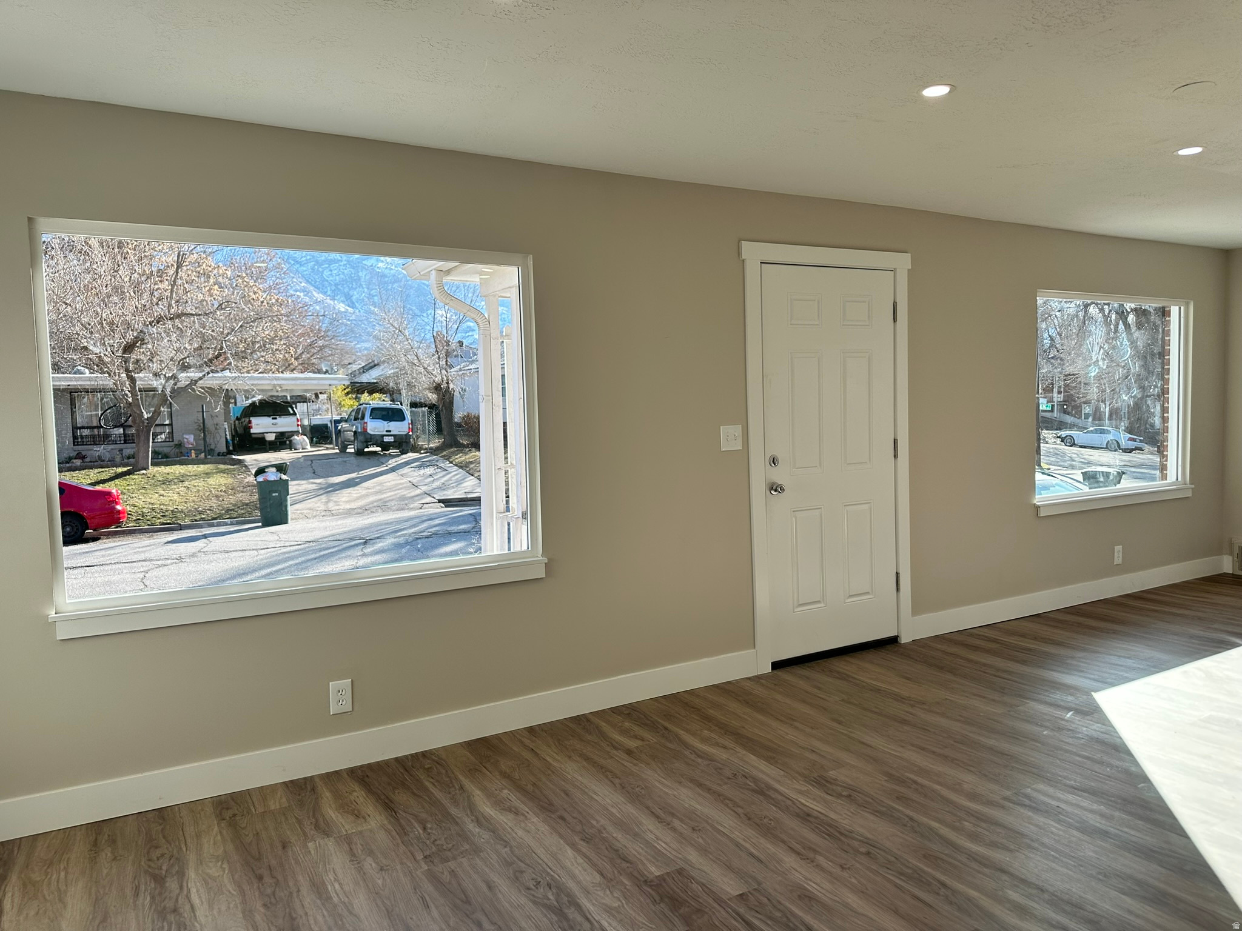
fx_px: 861
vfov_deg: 56.8
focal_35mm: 24
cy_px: 466
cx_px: 621
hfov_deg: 71.6
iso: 80
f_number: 1.78
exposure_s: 1/646
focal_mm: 6.86
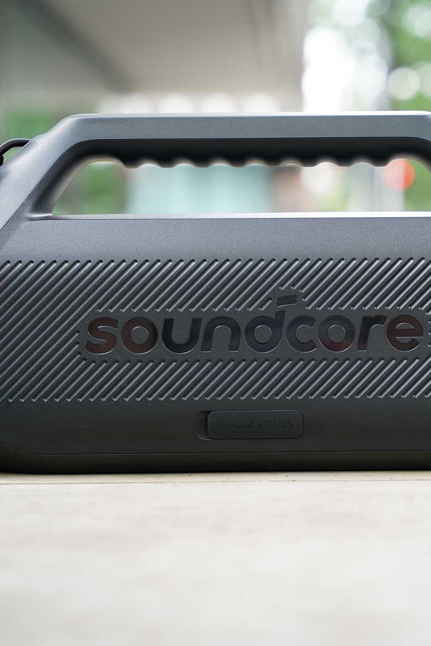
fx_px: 1904
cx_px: 283
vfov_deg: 19.3
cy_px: 321
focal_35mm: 106
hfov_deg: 12.9
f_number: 3.5
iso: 500
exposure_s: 1/80
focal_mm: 70
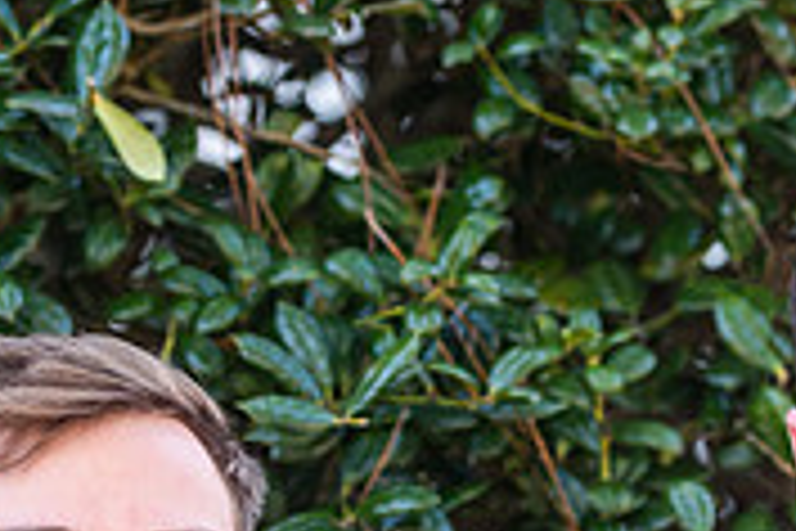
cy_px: 808
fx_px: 7274
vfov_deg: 4.2
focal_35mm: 329
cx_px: 705
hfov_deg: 6.3
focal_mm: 92
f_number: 3.5
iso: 160
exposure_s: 1/250
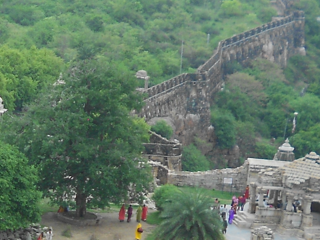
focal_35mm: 179
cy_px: 318
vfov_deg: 8.2
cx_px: -164
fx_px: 1655
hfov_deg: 10.6
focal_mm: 8.8
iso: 80
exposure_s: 1/200
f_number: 4.5
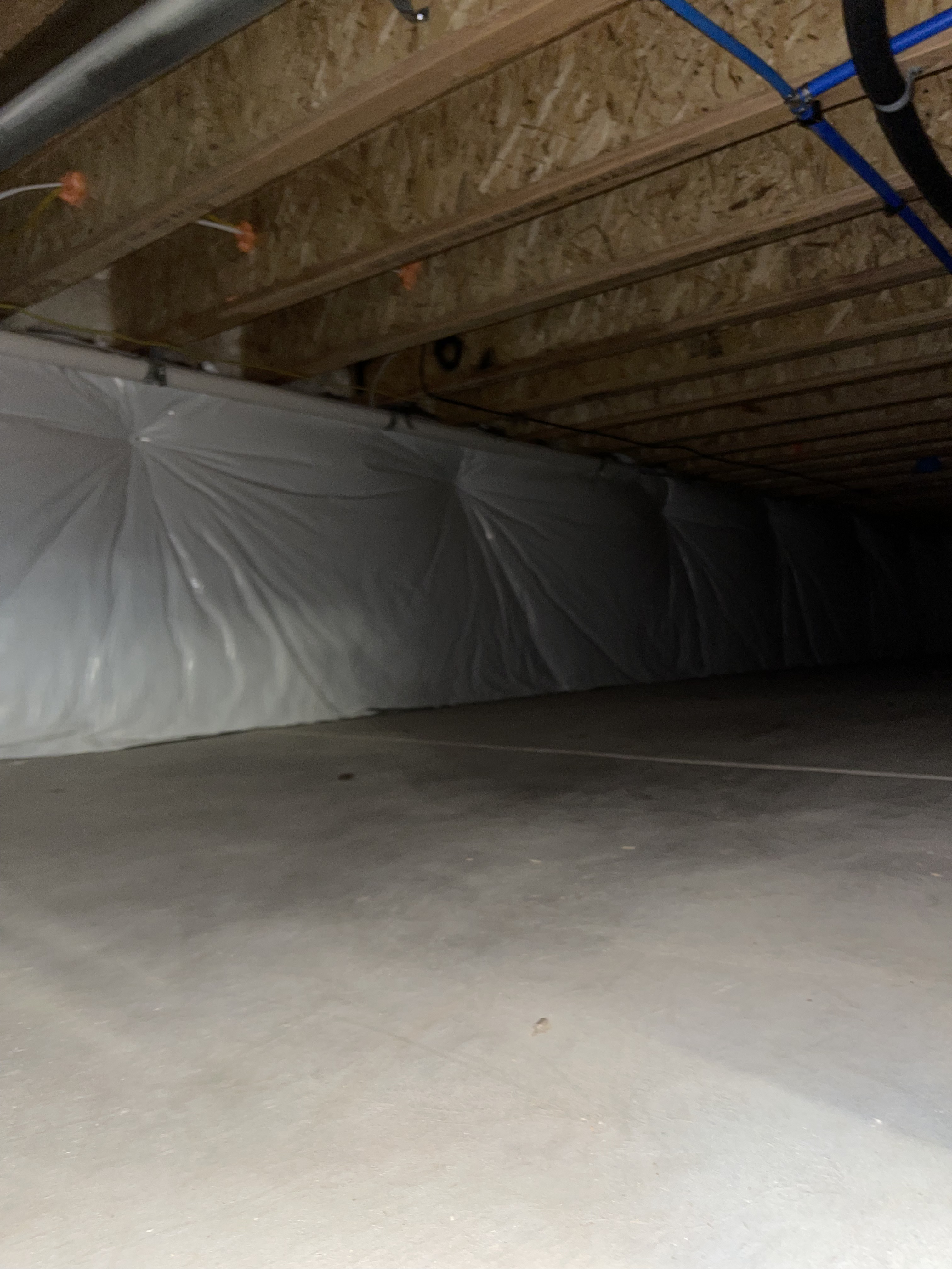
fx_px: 917
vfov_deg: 69.4
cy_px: 634
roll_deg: +1.7
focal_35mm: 25
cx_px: 476
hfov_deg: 54.9
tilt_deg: +0.9
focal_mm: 5.1
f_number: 1.6
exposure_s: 1/4
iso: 40
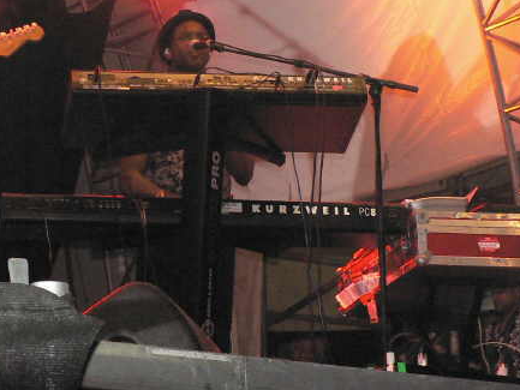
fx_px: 1758
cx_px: 76
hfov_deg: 16.6
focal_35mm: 117
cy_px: 98
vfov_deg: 12.6
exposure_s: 1/60
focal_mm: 11.4
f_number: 3.2
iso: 400
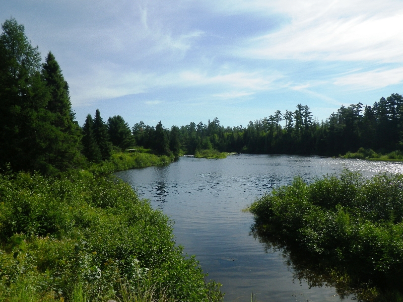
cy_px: 151
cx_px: 202
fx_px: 326
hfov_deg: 63.4
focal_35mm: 28
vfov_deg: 49.7
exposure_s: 1/1000
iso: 80
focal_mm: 5
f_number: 4.2
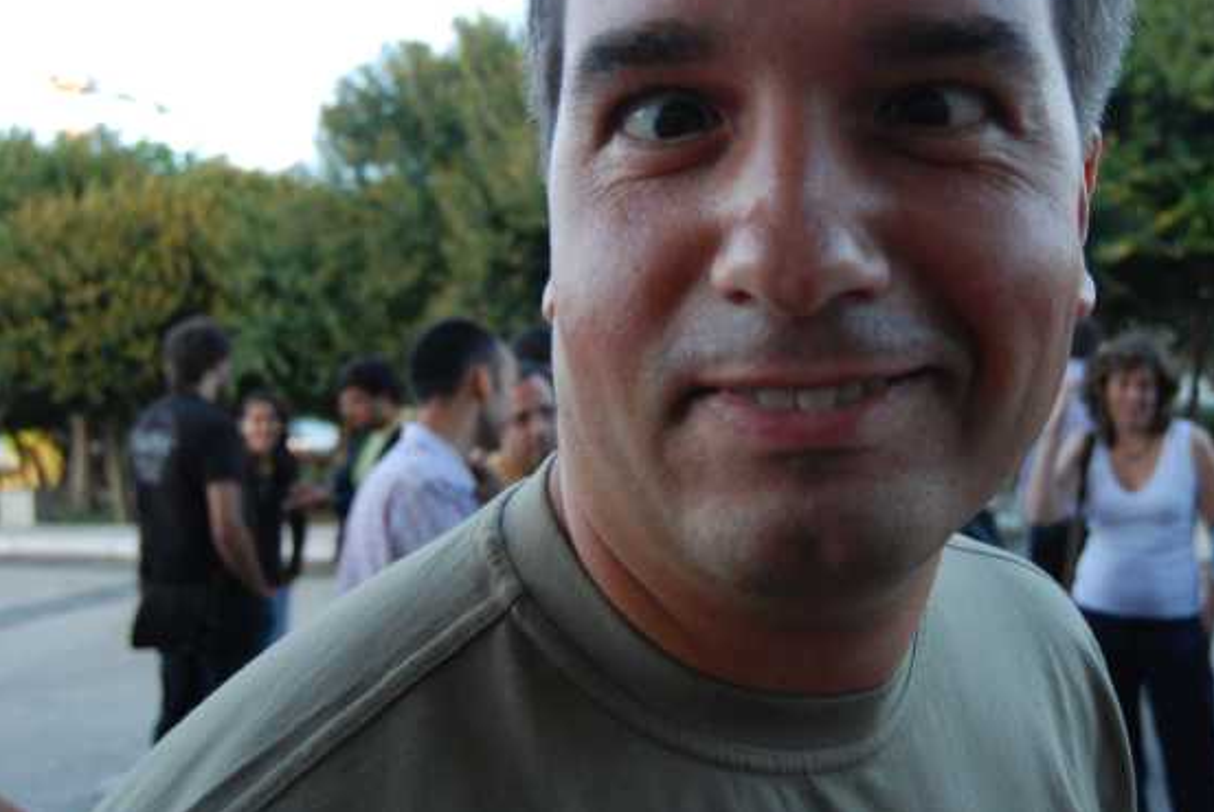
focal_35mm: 38
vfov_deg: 34.9
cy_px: 304
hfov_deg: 50.3
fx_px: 1283
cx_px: 729
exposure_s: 1/100
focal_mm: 20
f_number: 5
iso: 320
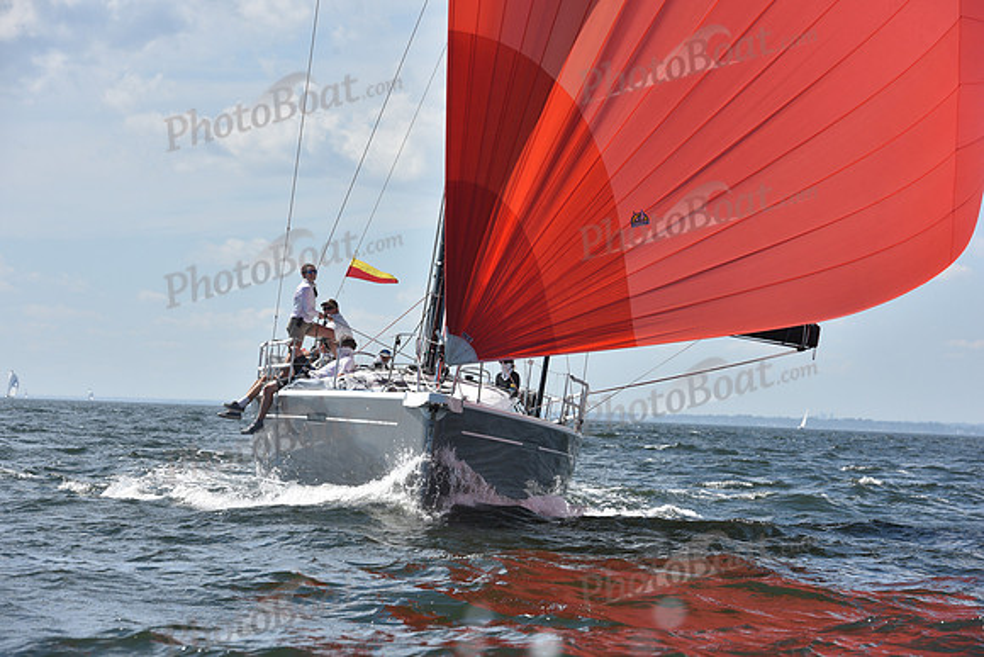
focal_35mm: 145
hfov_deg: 14.2
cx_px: 492
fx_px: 3964
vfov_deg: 9.5
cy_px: 328
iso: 320
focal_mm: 145
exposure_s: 1/1250
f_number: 9
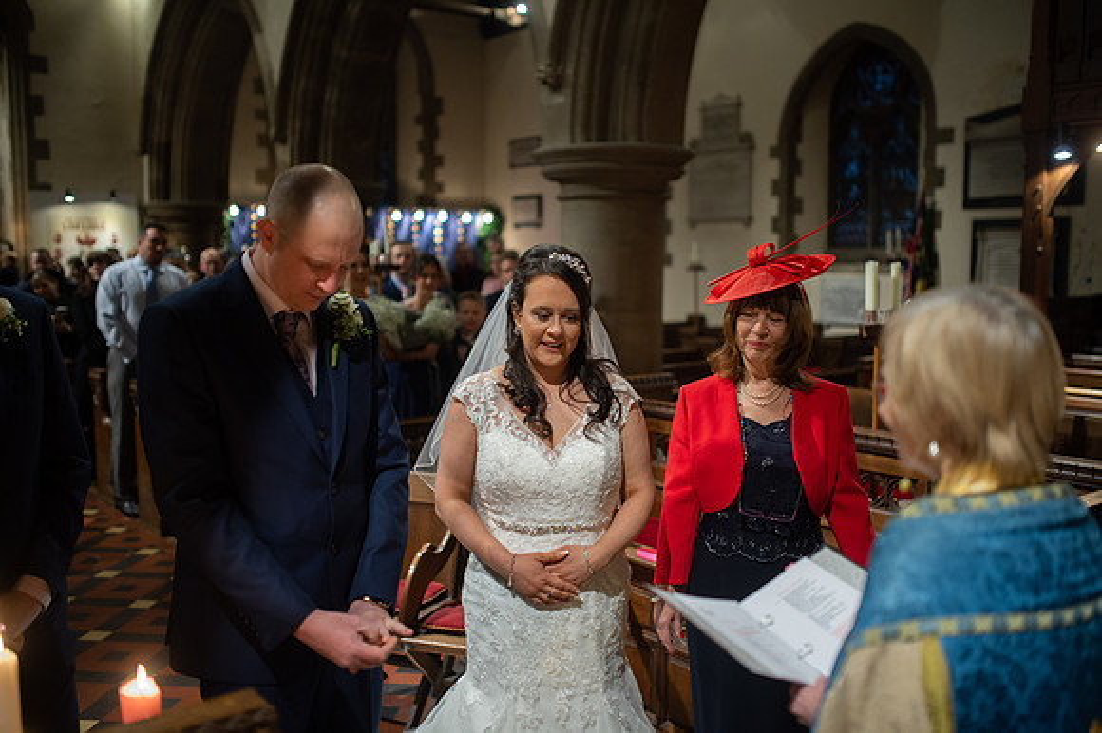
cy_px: 366
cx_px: 551
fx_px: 1071
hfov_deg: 54.5
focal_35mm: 35
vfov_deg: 37.8
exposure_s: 1/100
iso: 1250
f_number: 1.6
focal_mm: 35
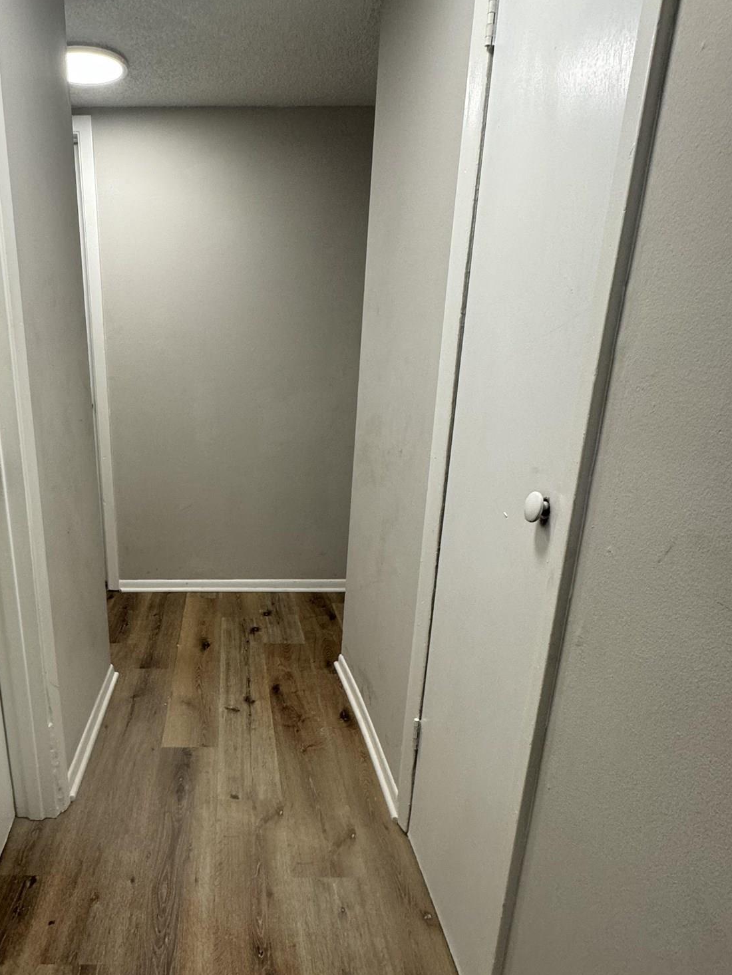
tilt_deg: -18.1
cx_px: 220
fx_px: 620
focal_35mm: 22
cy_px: 546
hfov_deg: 59.1
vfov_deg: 76.1
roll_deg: +0.3
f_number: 2.2
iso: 200
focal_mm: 2.22
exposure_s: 1/120
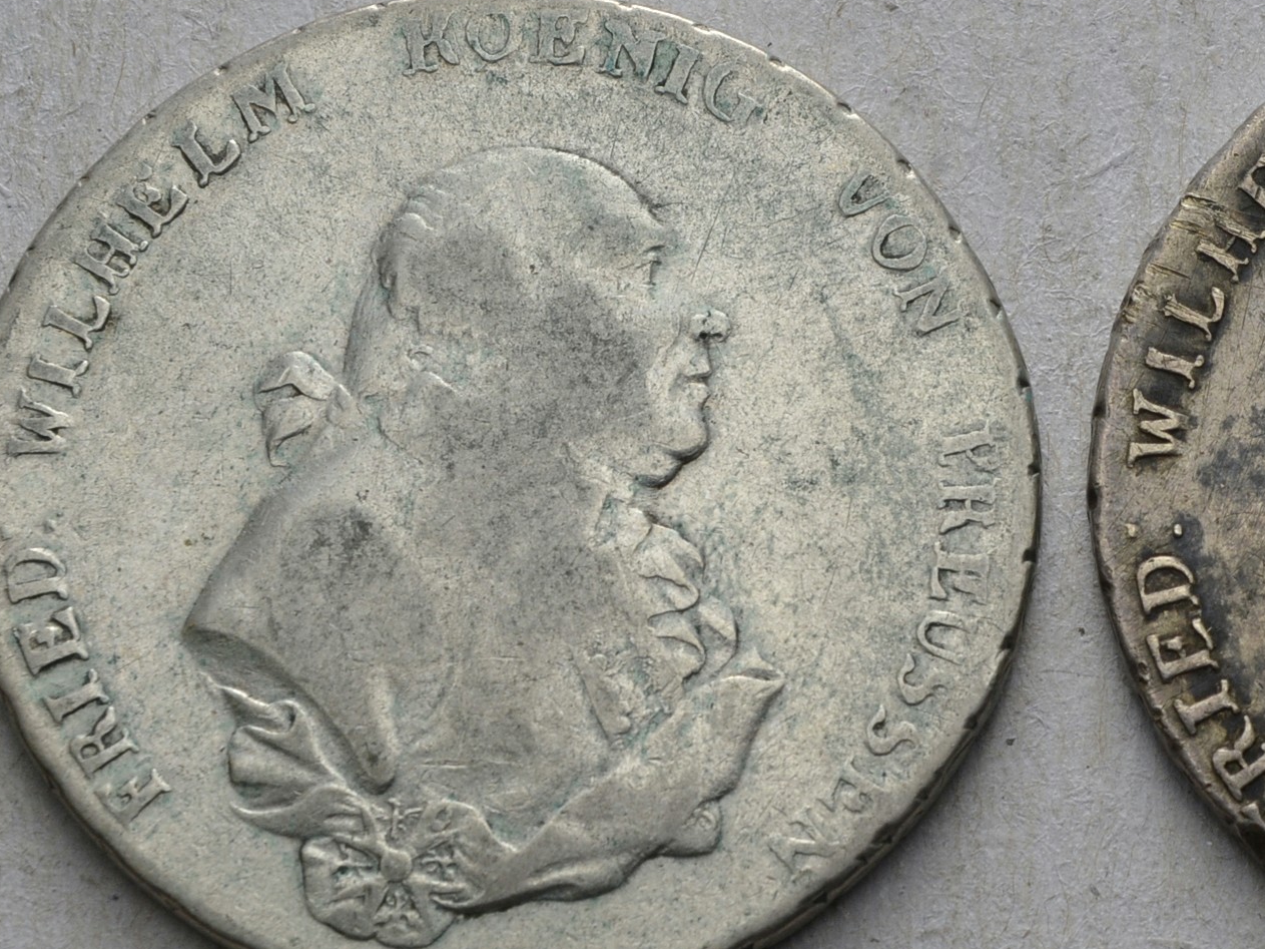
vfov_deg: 10.2
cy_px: 418
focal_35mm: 146
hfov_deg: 13.4
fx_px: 5335
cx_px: 1083
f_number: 14
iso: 400
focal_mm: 52
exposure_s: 1/250
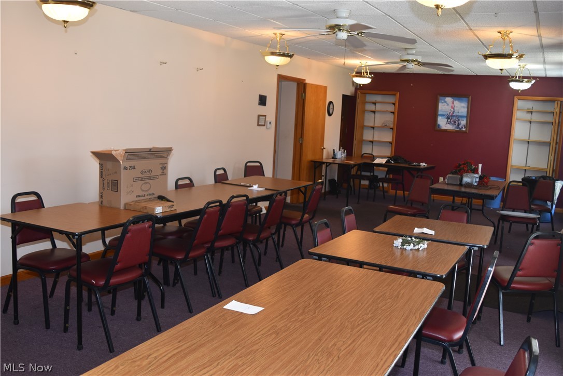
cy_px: 188
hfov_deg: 55.1
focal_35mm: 34
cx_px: 282
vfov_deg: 38.4
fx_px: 539
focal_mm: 23
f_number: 4.5
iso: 800
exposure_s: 1/80
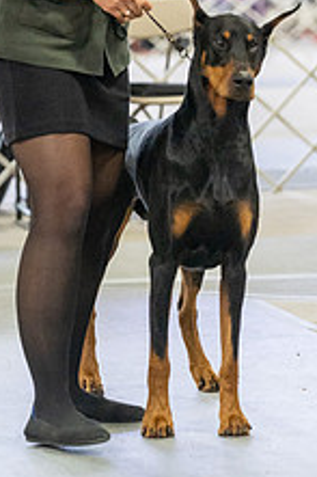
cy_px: 28
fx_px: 3373
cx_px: 192
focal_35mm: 255
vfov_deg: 8.1
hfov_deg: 5.4
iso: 6400
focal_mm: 125
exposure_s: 1/320
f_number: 3.5
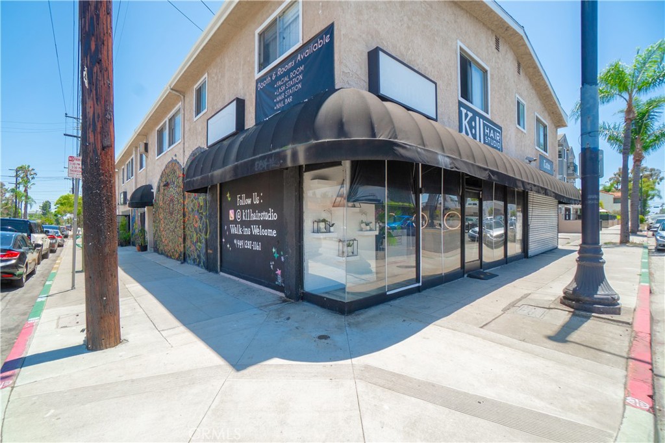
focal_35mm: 15
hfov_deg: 100.4
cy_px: 222
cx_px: 332
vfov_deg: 77.3
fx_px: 277
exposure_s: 1/250
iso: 100
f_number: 7.1
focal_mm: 10
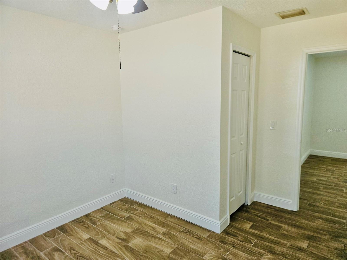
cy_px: 130
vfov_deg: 58.9
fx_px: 231
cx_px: 174
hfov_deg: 73.9
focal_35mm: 23
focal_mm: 5.4
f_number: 1.8
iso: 73
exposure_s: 1/60.2
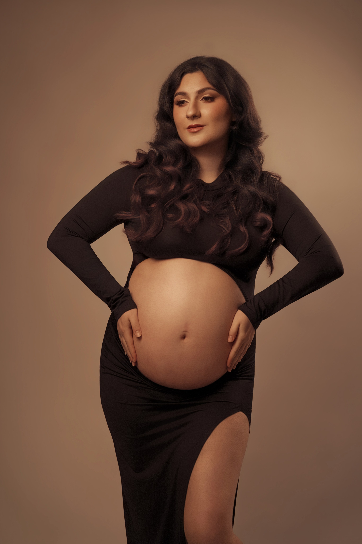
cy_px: 272
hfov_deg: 17.5
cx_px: 181
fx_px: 1176
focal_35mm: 78
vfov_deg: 26.0
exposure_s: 1/200
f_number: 4
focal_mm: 78
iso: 400
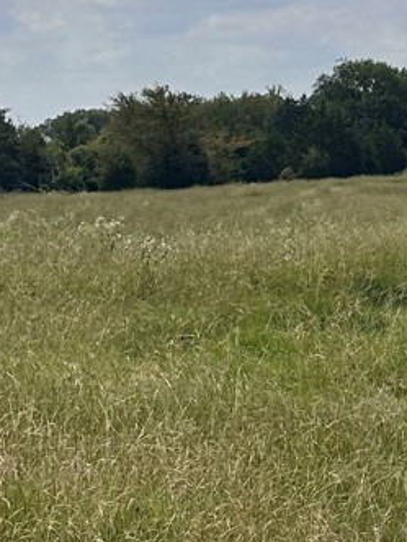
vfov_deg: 17.4
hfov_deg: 11.9
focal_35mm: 111
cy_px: 13
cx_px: 804
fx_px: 1740
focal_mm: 6.86
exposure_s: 1/10753
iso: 80
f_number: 1.78
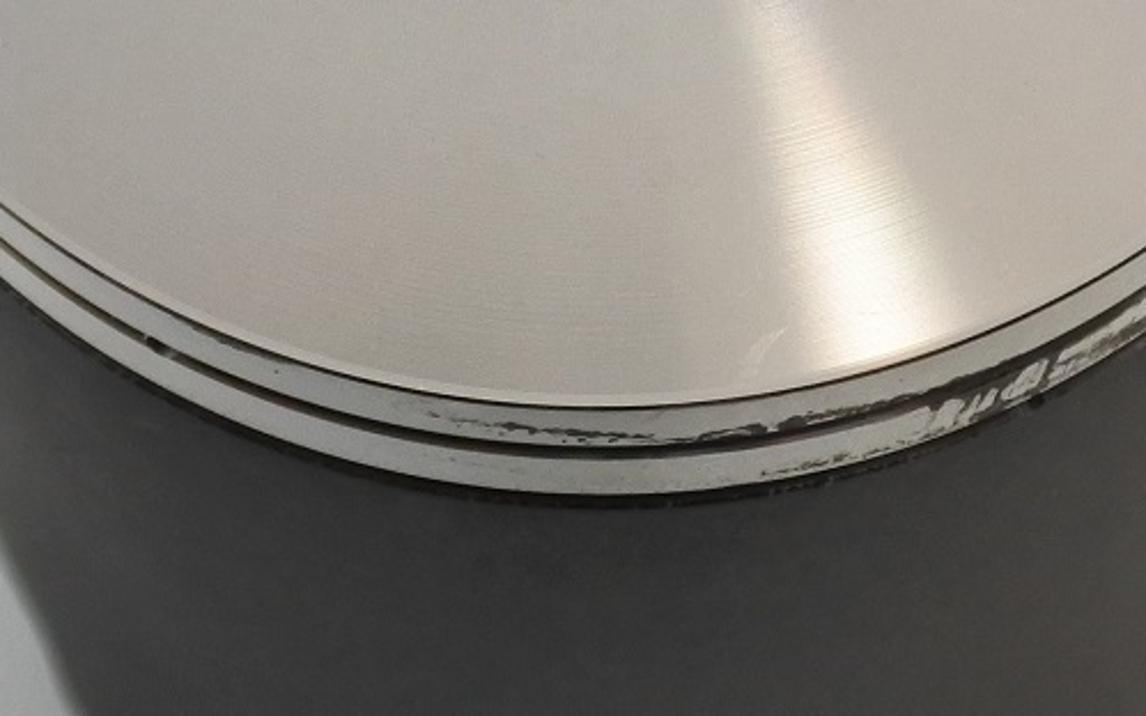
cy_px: -155
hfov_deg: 13.9
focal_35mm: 150
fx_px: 4685
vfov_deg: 8.6
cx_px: 618
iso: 400
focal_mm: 14.3
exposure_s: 1/200
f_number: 4
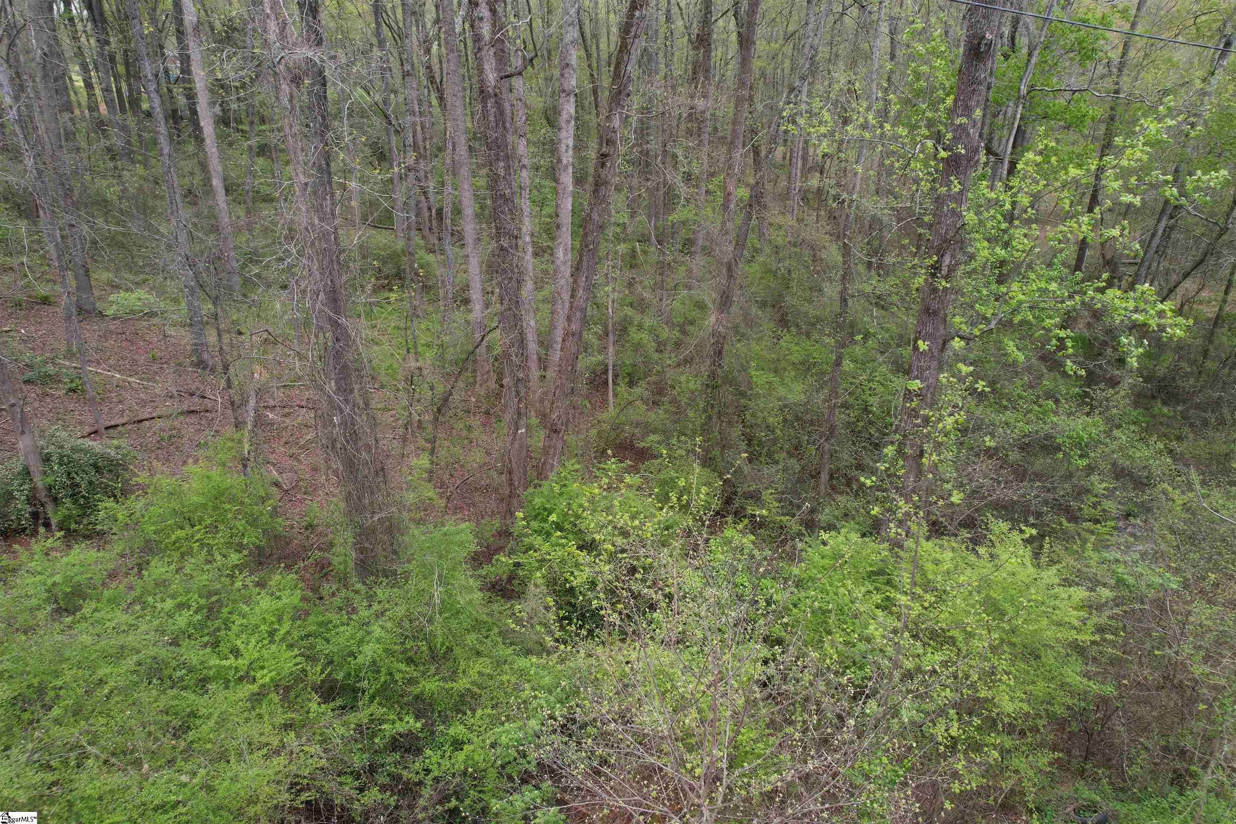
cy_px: 412
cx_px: 618
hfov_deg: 78.6
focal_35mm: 22
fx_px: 755
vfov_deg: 57.2
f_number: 2.8
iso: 100
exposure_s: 1/160
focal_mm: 8.38
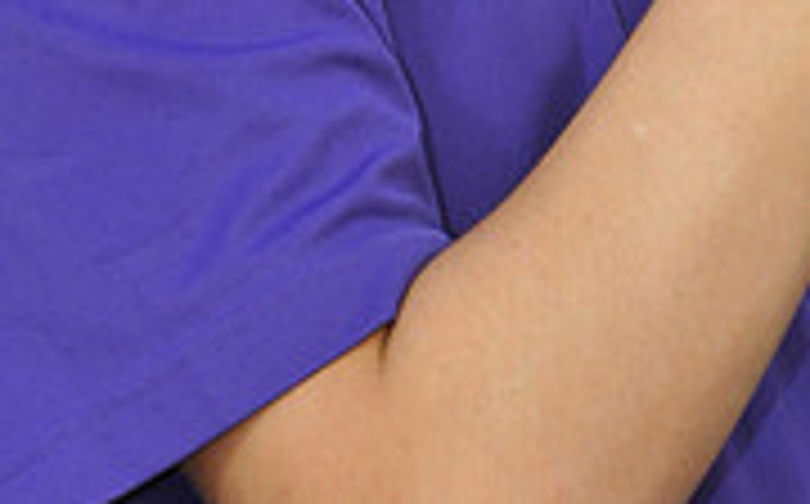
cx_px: 364
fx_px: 11244
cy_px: -796
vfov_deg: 2.5
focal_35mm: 510
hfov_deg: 4.1
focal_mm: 155
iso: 1600
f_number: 13
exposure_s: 1/250
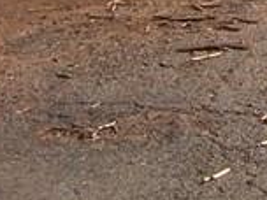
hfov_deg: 7.7
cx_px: 678
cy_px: -467
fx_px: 1820
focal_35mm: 236
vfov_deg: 5.7
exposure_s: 1/250
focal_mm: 6.3
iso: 80
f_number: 5.6
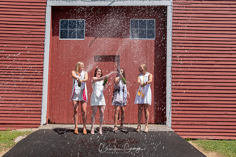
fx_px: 246
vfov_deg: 35.5
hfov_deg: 51.2
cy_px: 78
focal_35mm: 38
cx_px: 118
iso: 100
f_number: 5.6
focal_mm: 25
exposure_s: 1/250
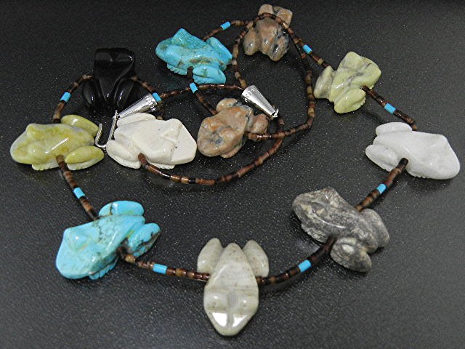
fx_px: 524
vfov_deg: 36.8
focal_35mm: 39
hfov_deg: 47.9
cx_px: 232
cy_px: 174
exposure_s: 1/30
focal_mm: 7.1
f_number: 7.4
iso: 800
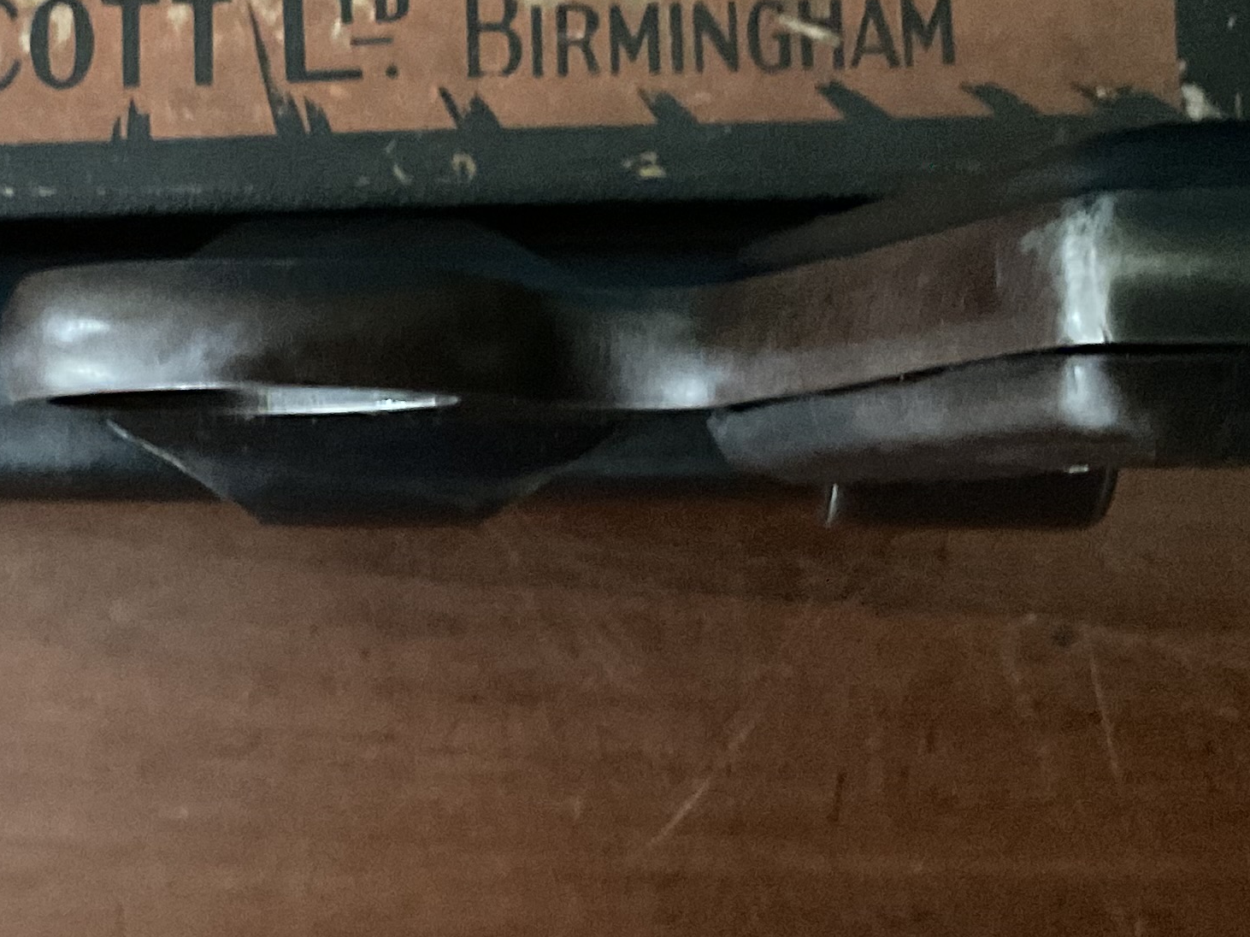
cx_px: 333
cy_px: 237
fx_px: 2888
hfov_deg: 24.2
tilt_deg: -83.6
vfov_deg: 18.3
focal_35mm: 80
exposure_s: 1/20
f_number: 1.8
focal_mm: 3
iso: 500
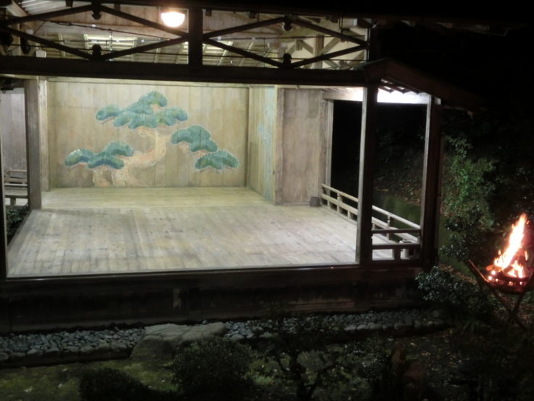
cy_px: 201
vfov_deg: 35.1
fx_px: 633
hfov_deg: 45.8
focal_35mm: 41
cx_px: 278
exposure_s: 1/10
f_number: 3.9
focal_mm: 6.67
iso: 800
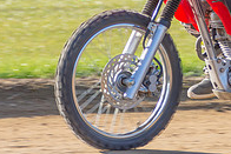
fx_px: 3705
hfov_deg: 3.6
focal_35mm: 577
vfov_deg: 2.4
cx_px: 184
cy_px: -48
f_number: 7.1
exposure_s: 1/500
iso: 200
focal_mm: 130
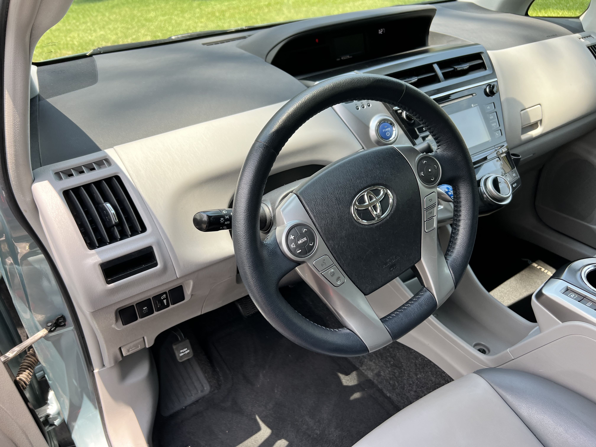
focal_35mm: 26
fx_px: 448
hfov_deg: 67.3
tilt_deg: -33.4
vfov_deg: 53.1
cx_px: 298
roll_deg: +4.6
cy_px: 224
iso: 50
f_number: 1.5
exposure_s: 1/365
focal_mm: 5.7
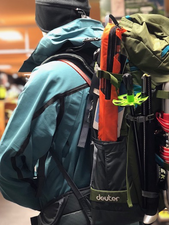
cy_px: 97
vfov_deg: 30.7
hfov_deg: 23.3
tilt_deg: +0.9
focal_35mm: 63
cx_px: 96
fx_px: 410
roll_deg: +1.8
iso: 160
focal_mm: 6
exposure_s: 1/24
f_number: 2.4
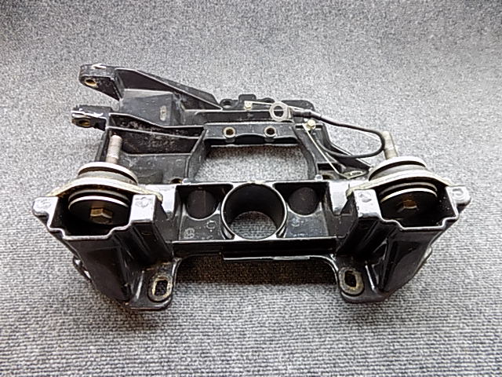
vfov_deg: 58.9
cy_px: 188
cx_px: 251
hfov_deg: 73.9
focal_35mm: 23
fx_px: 334
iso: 160
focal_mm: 4
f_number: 3.1
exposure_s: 1/30
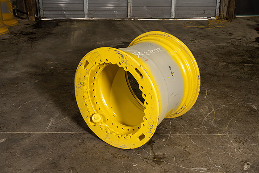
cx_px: 130
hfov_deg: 42.7
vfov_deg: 29.3
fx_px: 331
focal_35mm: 46
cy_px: 86
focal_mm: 46
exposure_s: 1/125
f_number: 5.6
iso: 800
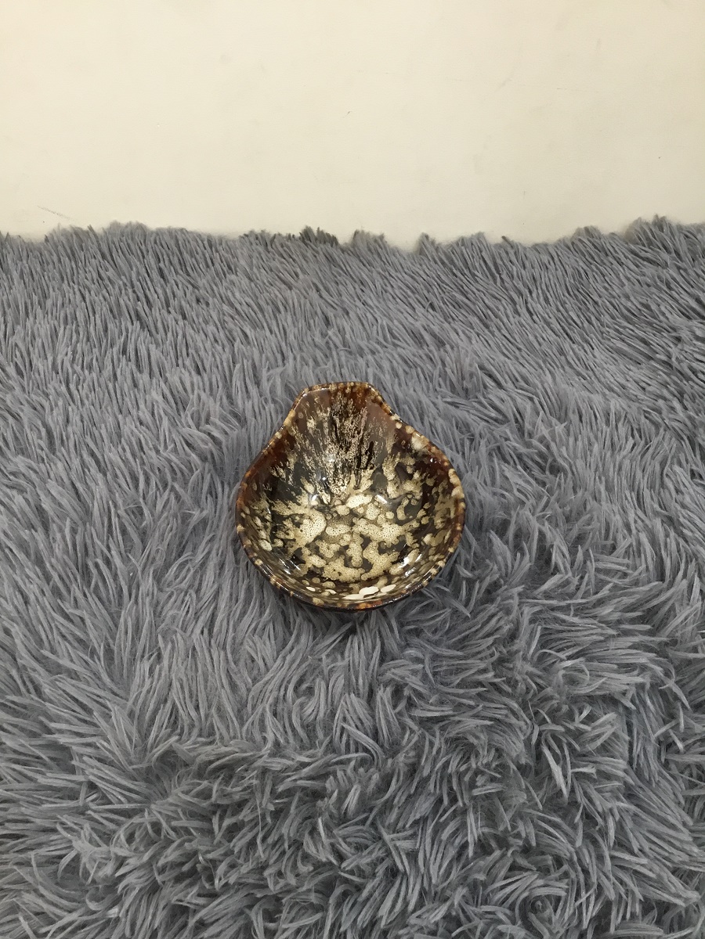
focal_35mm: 31
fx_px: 842
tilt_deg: -52.4
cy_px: 470
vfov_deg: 58.4
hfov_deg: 45.4
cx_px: 352
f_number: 2.4
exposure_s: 1/33
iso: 80
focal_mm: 3.3
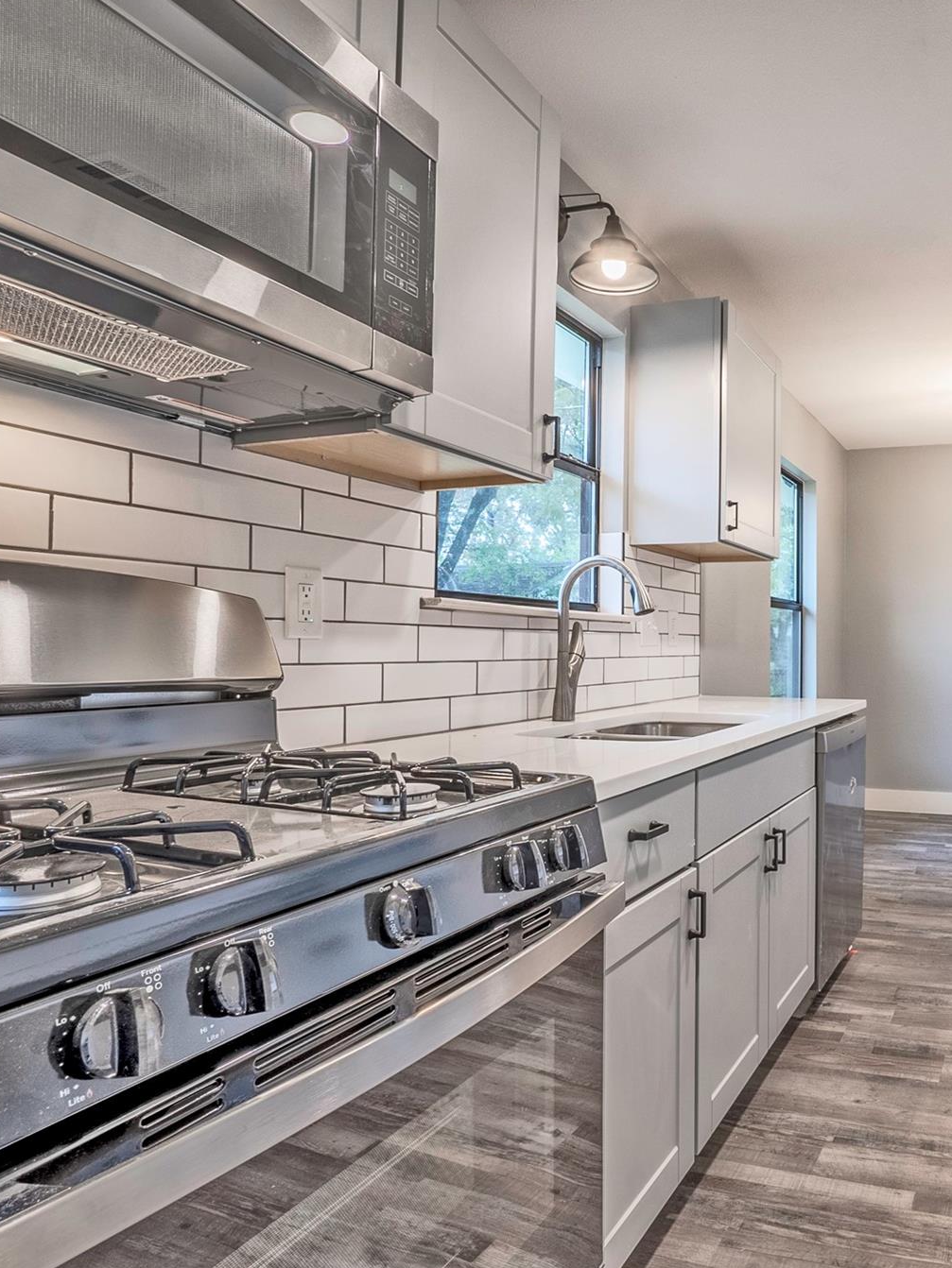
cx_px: 805
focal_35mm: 22
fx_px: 806
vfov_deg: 76.4
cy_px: 637
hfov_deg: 55.3
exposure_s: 1/20
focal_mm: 10
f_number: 11
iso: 200
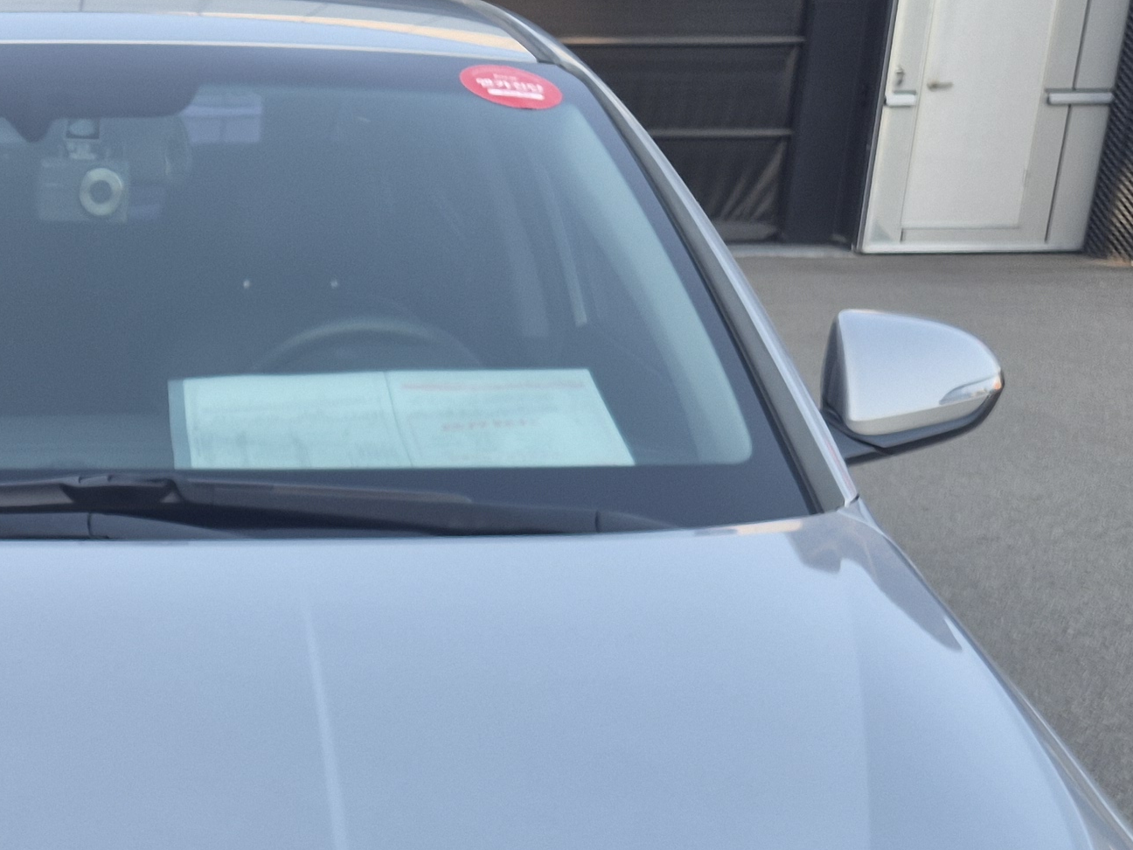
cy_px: 1097
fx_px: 2324
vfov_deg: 19.2
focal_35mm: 71
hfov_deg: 26.3
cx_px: 59
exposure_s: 1/165
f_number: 1.8
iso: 25
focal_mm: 5.4
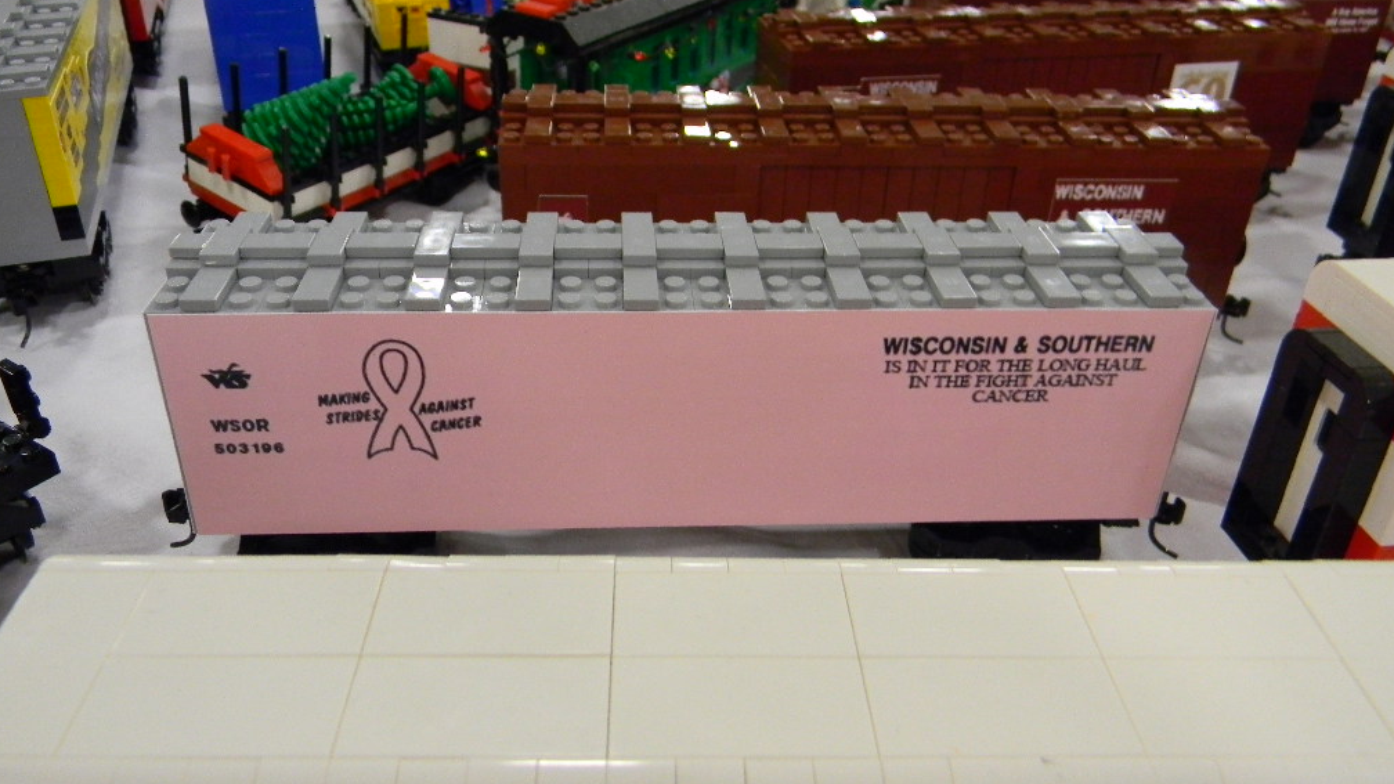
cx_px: 690
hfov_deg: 62.6
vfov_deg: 37.8
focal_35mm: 31
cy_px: 366
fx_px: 1146
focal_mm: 5
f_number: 3.5
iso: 326
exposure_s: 1/30
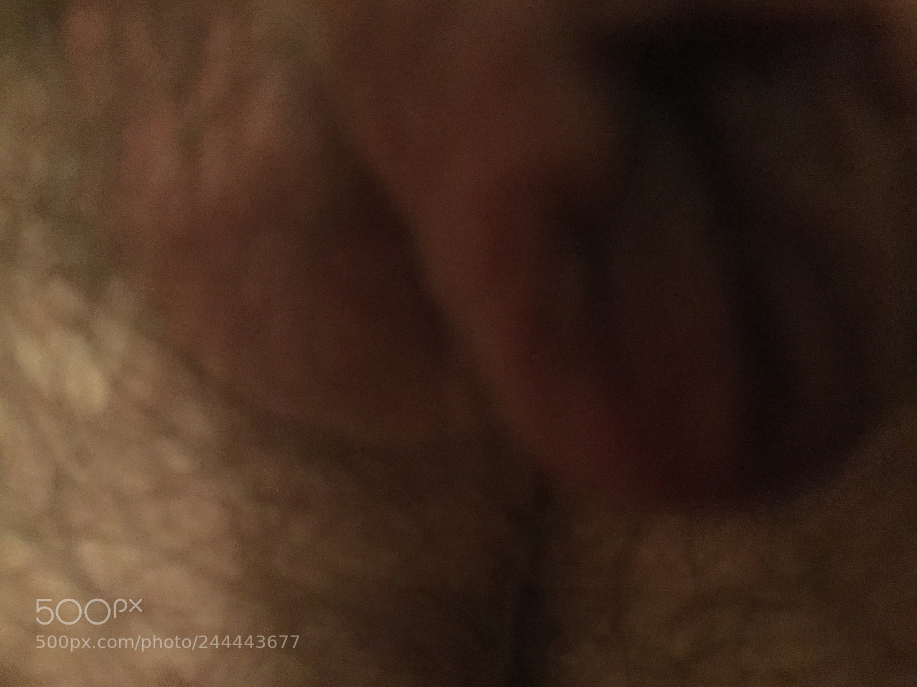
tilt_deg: -34.4
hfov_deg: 58.4
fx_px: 821
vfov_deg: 45.4
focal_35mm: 31
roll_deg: -0.5
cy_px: 344
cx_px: 458
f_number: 2.4
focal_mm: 3.3
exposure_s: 1/15
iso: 800
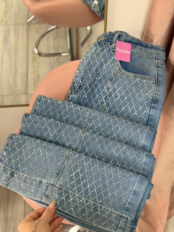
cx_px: 88
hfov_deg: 29.7
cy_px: 117
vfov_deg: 38.9
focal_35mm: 49
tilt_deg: -57.9
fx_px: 328
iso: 125
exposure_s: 1/60
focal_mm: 6.76
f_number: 1.78
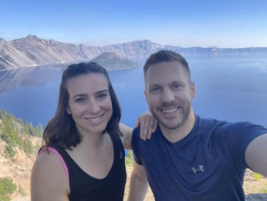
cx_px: 134
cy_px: 100
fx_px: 177
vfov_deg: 58.9
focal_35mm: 23
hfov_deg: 73.9
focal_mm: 2.71
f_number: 2.2
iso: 25
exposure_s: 1/191
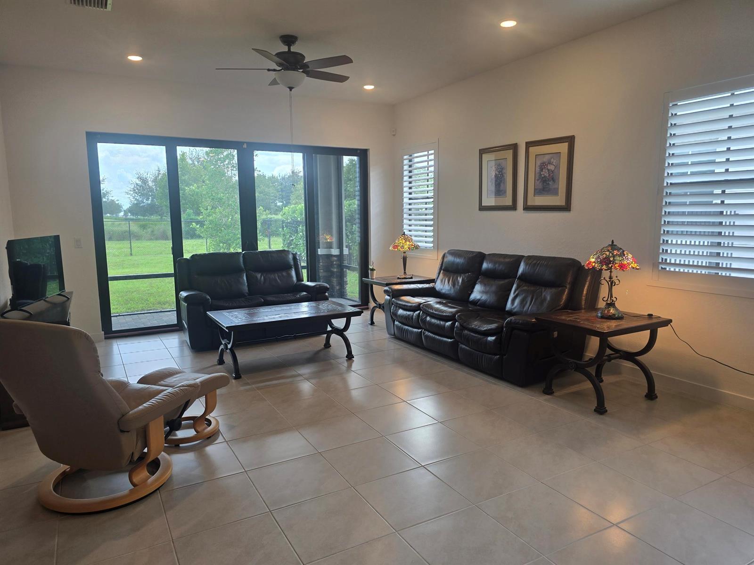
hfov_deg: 73.9
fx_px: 501
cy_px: 282
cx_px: 377
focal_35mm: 23
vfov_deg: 58.9
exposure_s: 1/120
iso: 50
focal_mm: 6.3
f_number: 1.7
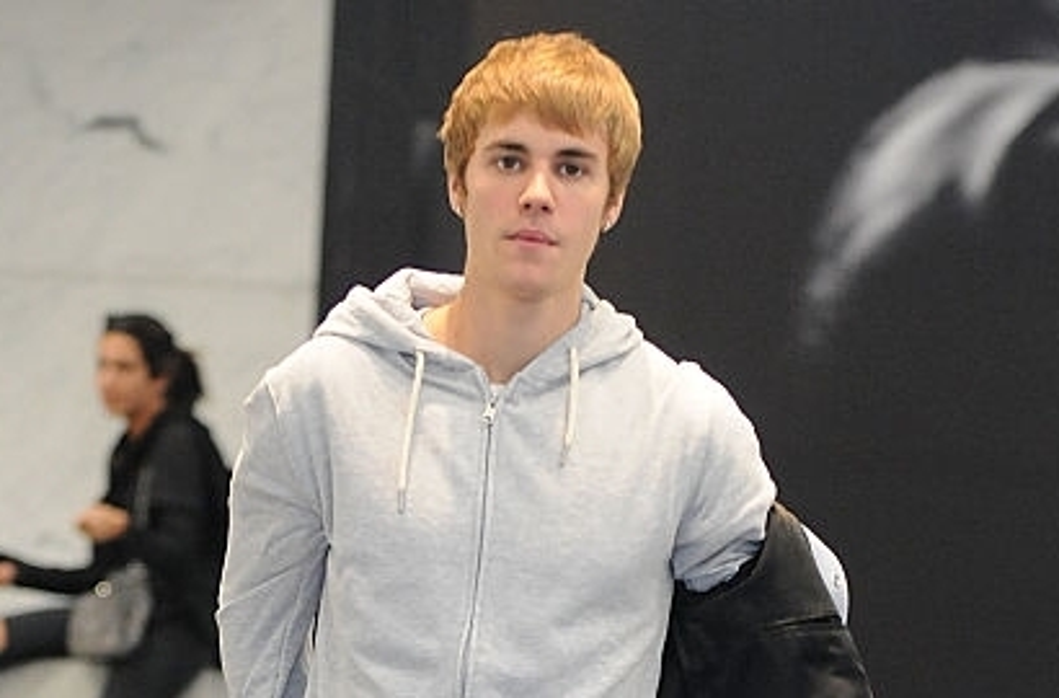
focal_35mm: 142
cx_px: 530
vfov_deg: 9.5
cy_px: 349
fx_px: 4176
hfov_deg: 14.5
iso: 1250
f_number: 2.8
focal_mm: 95
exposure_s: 1/160
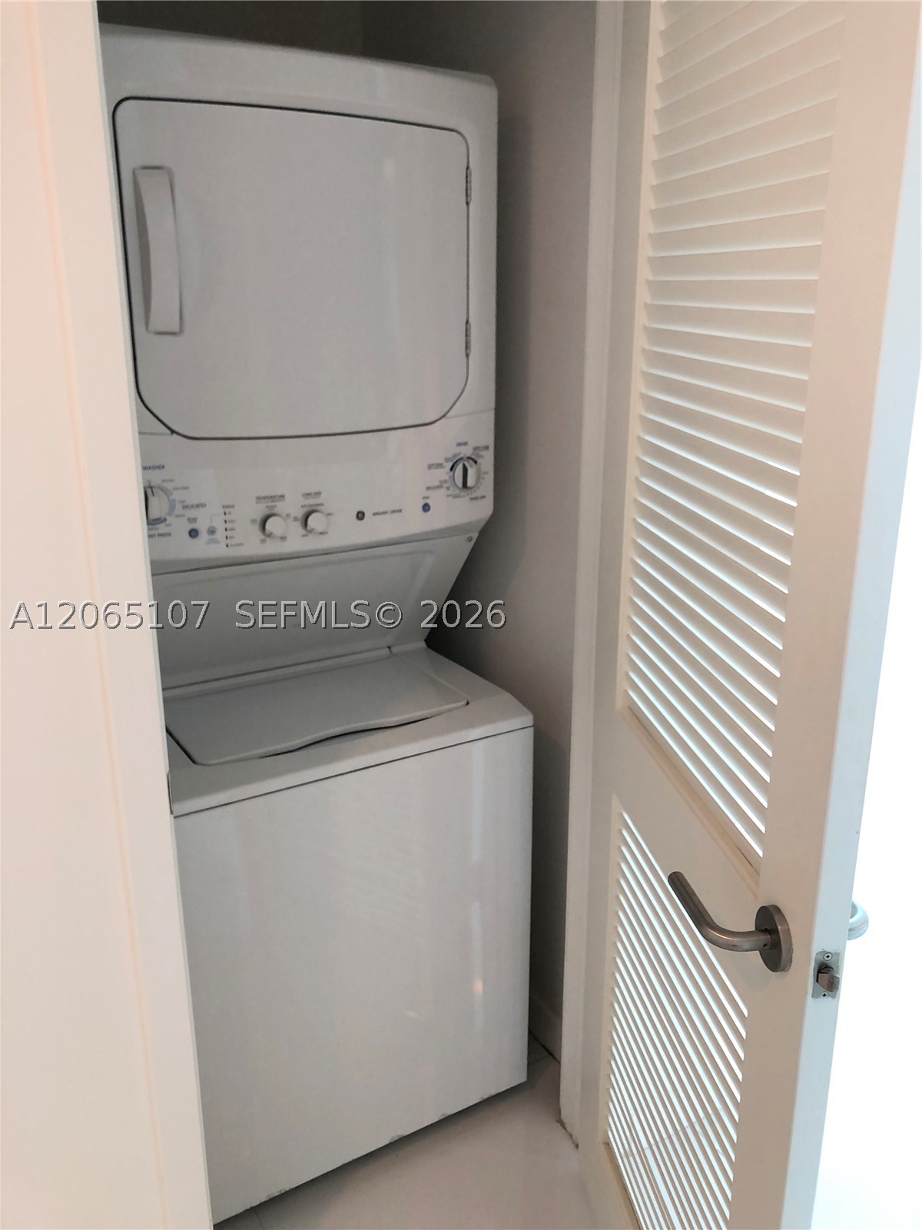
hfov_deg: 49.7
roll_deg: +0.1
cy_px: 615
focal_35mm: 28
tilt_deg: -15.9
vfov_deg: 63.4
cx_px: 461
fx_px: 994
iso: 40
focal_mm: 3.99
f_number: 1.8
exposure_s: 1/30
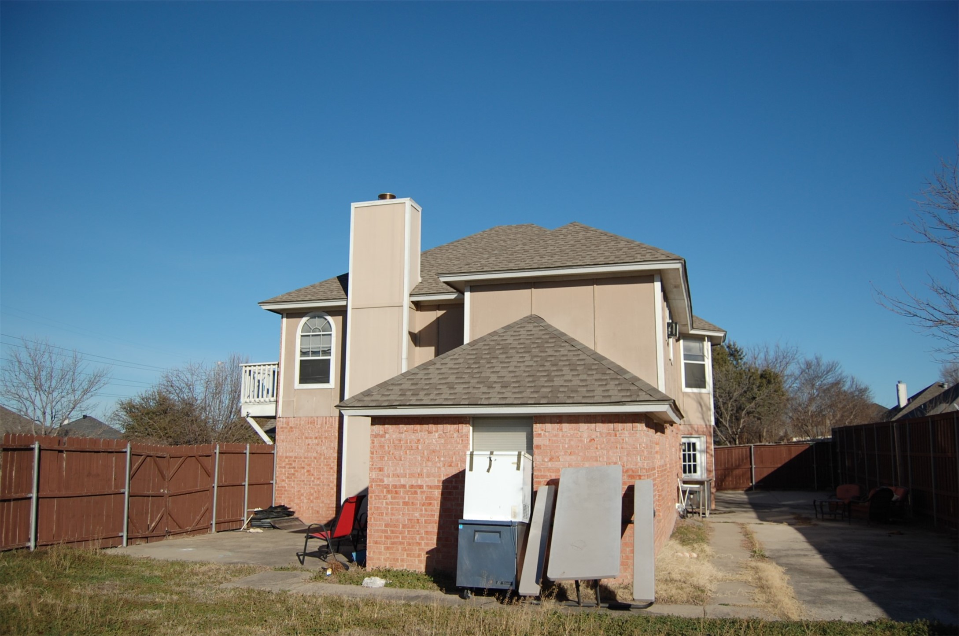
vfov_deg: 47.8
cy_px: 318
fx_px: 718
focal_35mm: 27
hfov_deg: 67.5
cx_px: 480
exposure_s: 1/3200
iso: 200
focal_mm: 18
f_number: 3.5
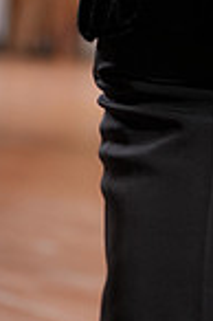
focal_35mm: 279
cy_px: -136
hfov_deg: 4.9
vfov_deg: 7.3
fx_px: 2482
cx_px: 330
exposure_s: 1/320
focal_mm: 70
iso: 500
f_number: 2.8
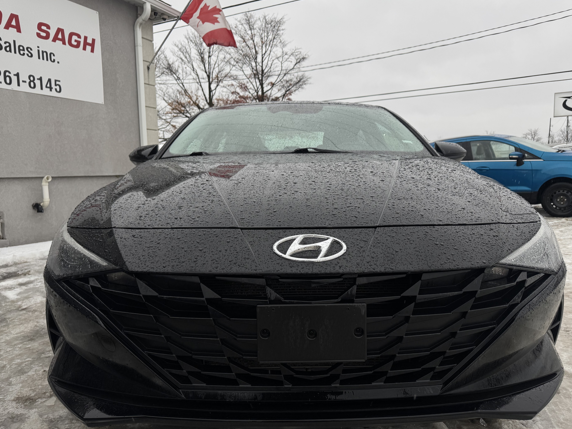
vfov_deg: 54.9
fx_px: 413
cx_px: 292
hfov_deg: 69.4
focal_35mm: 25
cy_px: 214
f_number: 1.78
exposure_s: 1/604
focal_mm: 6.76
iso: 80
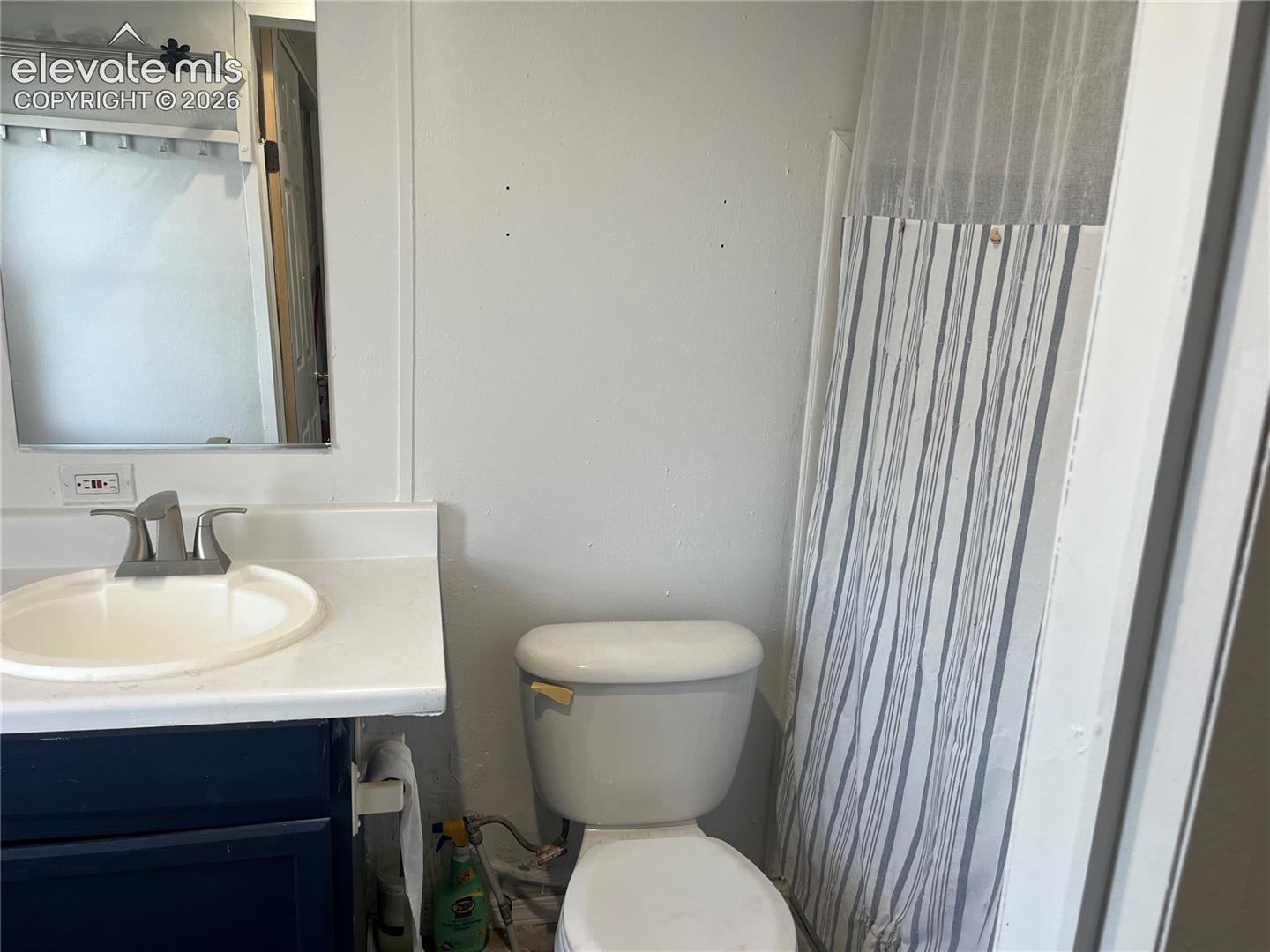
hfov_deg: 67.3
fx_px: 954
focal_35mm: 26
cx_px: 635
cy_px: 476
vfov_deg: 53.1
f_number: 1.6
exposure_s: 1/120
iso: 80
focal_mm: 5.1
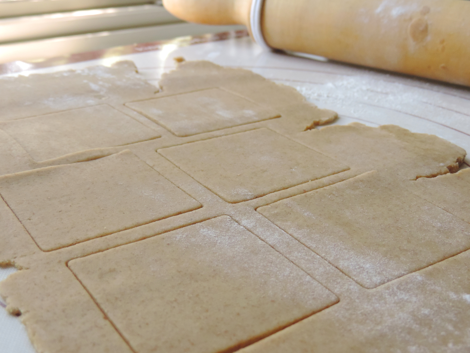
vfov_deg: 30.9
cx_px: 235
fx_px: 638
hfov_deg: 40.4
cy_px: 176
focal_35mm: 47
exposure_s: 1/30
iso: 400
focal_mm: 8.3
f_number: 3.5
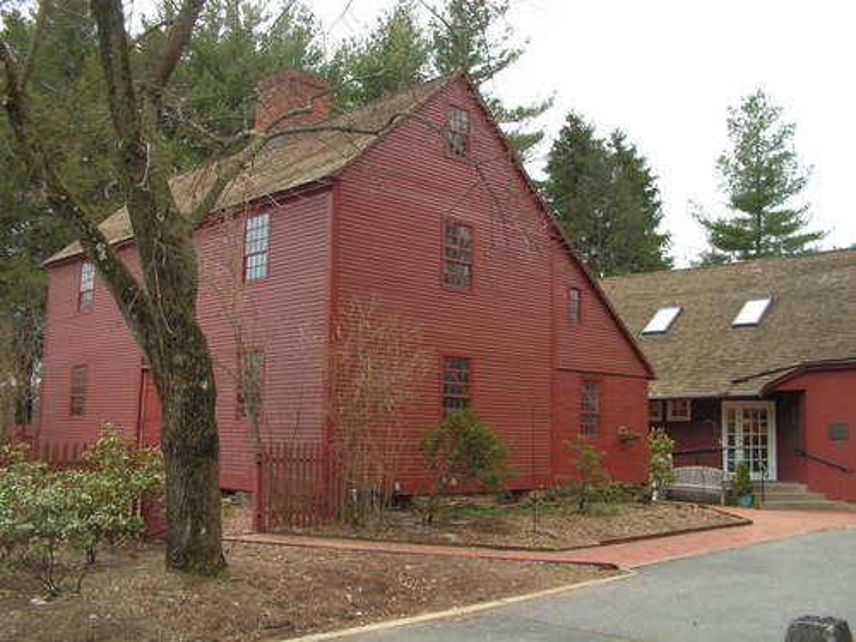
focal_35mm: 36
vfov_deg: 39.7
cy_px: 321
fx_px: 890
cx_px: 428
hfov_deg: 51.4
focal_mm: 6
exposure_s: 1/200
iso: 50
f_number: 3.2
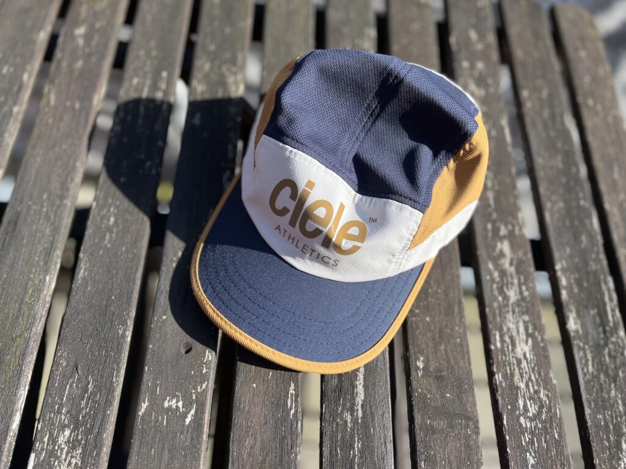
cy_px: 234
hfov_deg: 67.3
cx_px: 313
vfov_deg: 53.1
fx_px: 470
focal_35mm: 26
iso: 50
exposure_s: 1/2632
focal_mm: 5.1
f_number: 1.6
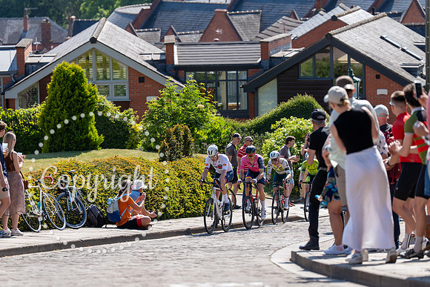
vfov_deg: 8.6
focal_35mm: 160
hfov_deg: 12.8
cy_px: 144
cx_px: 215
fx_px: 1911
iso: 160
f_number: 3.5
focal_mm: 160
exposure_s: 1/1000
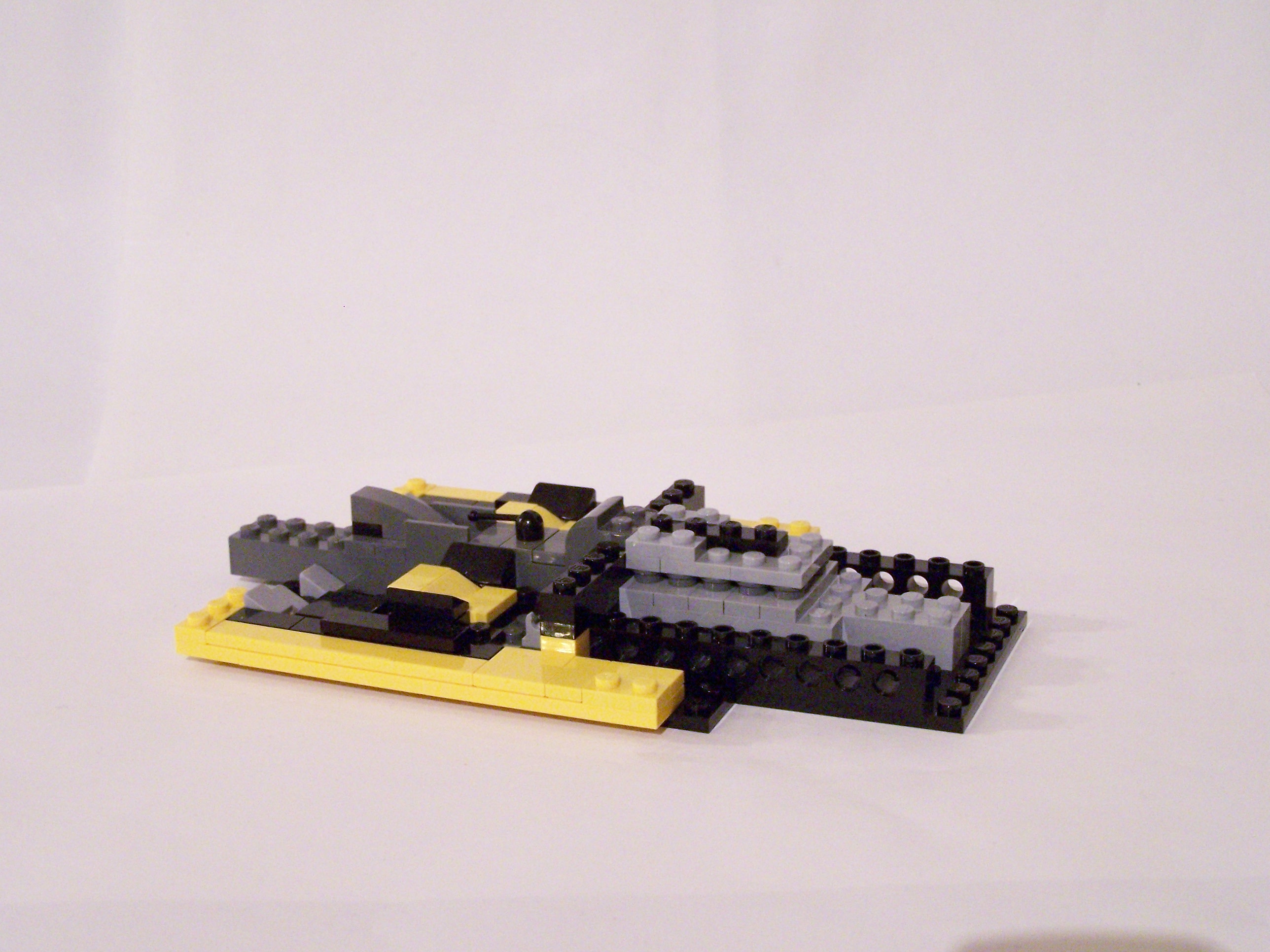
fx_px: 2165
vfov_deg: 24.8
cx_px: 635
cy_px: 476
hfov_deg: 32.7
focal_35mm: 59
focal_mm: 9.8
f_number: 3.1
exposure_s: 1/8
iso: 400
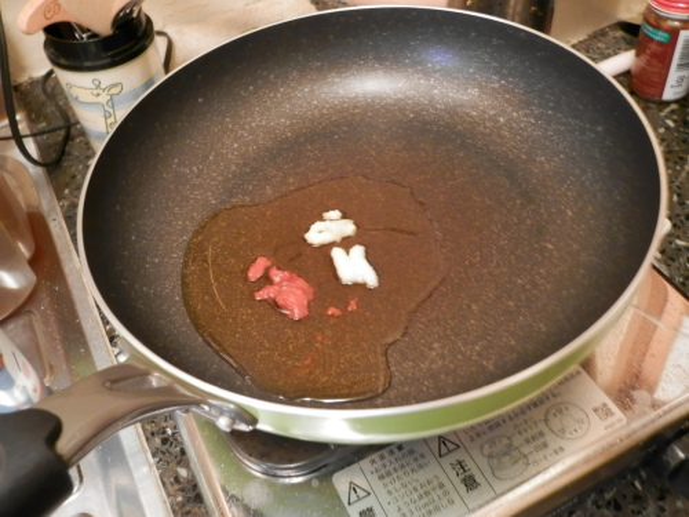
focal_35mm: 34
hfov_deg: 54.0
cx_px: 344
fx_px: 677
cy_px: 258
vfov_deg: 41.8
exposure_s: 1/3
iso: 400
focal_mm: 6.1
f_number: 3.3
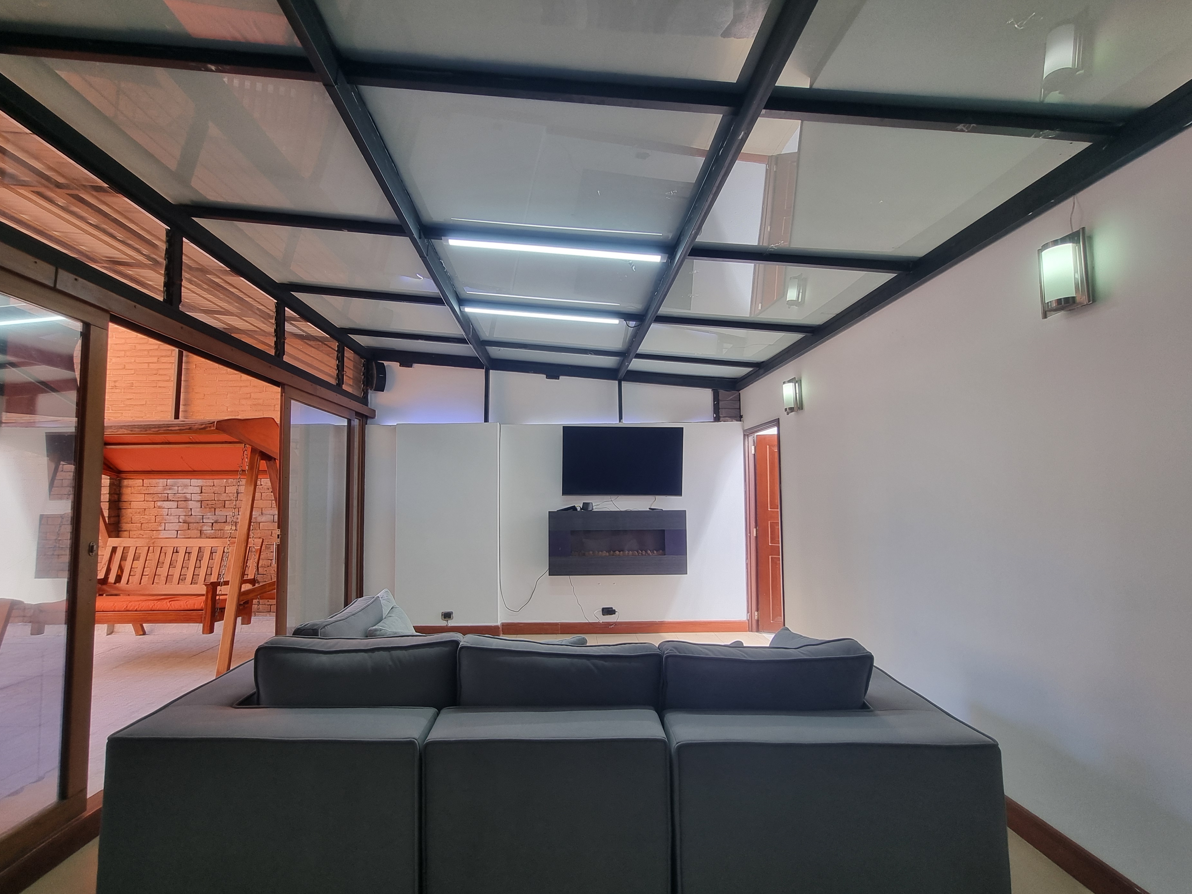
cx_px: 560
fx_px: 482
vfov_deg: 85.7
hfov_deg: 101.9
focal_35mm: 14
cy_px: 450
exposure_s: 1/60
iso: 64
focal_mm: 2.2
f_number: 2.2
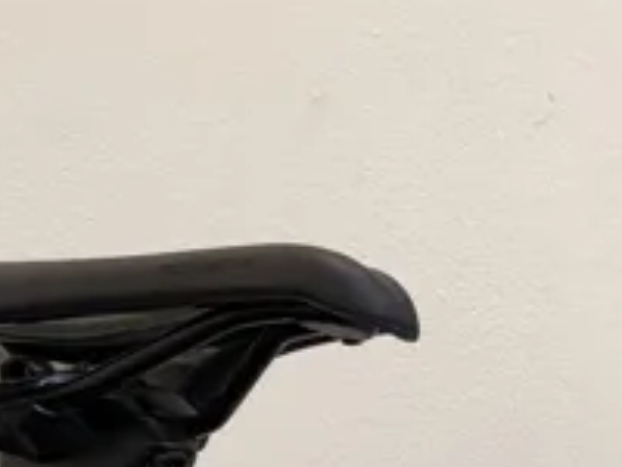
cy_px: 788
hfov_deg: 23.3
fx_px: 1006
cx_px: 1042
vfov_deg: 20.4
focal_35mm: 56
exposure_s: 1/100
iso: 250
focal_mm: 2.22
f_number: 2.2
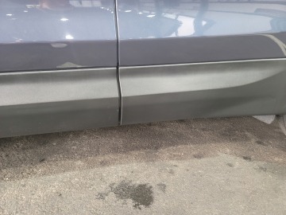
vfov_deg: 54.9
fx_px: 207
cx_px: 143
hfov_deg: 69.4
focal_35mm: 25
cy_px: 108
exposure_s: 1/40
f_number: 1.8
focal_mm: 7
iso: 640
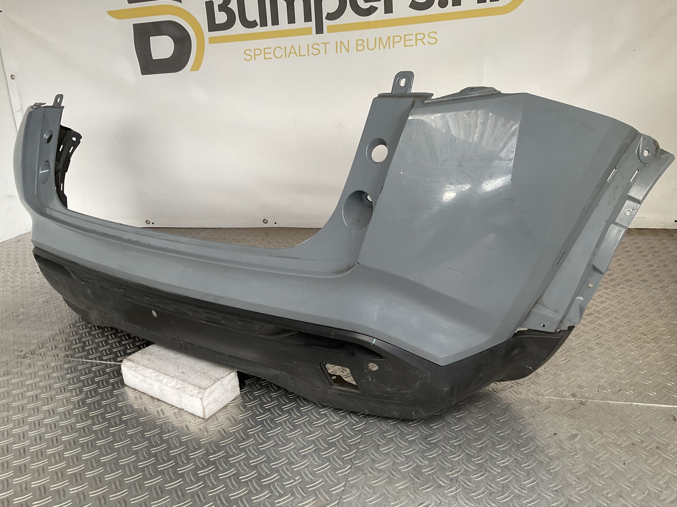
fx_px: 567
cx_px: 338
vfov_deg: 48.2
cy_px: 254
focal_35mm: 29
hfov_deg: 61.7
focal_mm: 3
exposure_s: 1/120
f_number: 1.8
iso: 50
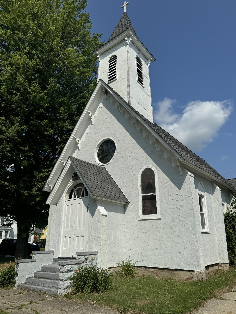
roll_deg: +0.4
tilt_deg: +18.7
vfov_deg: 69.4
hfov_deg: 54.9
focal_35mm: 25
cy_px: 163
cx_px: 119
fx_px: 227
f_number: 1.78
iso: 100
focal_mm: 6.76
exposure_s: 1/12346
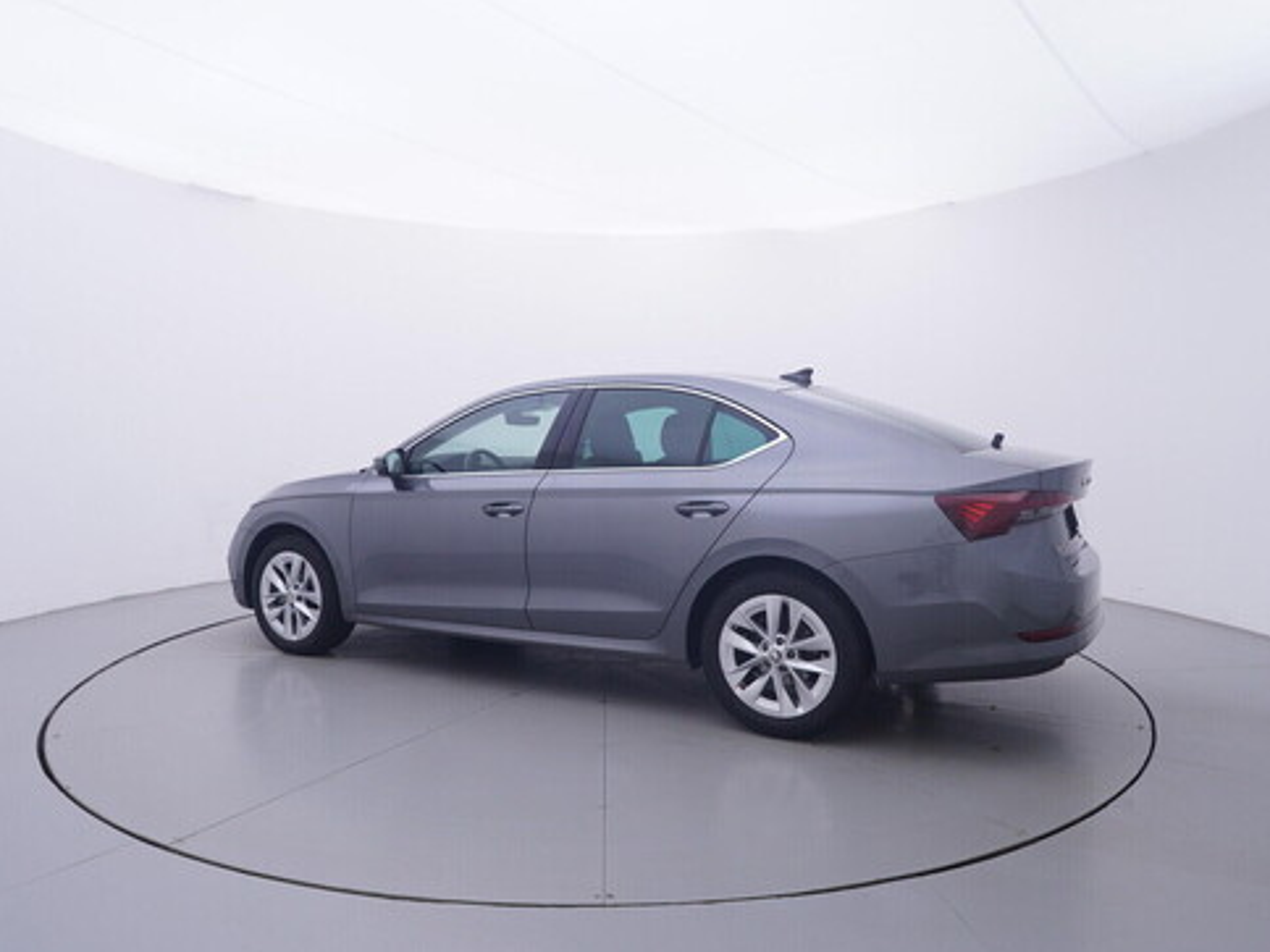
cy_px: 479
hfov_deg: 70.4
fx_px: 901
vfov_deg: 55.7
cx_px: 626
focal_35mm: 25
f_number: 5
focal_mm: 15
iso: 200
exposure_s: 1/80
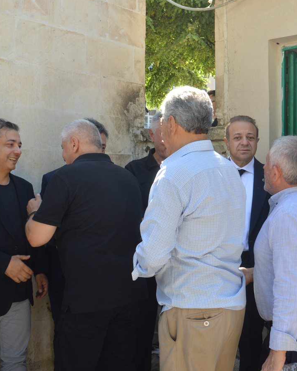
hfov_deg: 34.9
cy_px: 185
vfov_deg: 42.9
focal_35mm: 43
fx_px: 473
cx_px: 166
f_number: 5.6
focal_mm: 20
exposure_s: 1/125
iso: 180
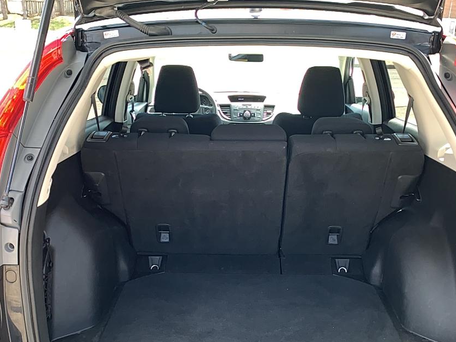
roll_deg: -2.7
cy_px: 235
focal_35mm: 40
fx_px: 527
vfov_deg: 35.5
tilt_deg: -20.8
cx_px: 236
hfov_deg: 46.8
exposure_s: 1/123
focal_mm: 4.25
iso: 25
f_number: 1.8
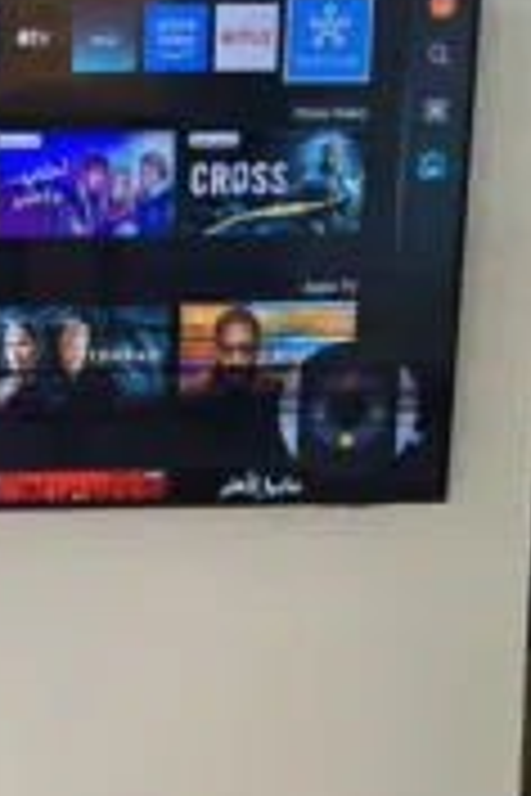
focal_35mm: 54
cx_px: -45
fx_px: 1195
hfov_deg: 23.6
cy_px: 468
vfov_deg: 36.8
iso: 200
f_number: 1.7
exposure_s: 1/100
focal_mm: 6.3
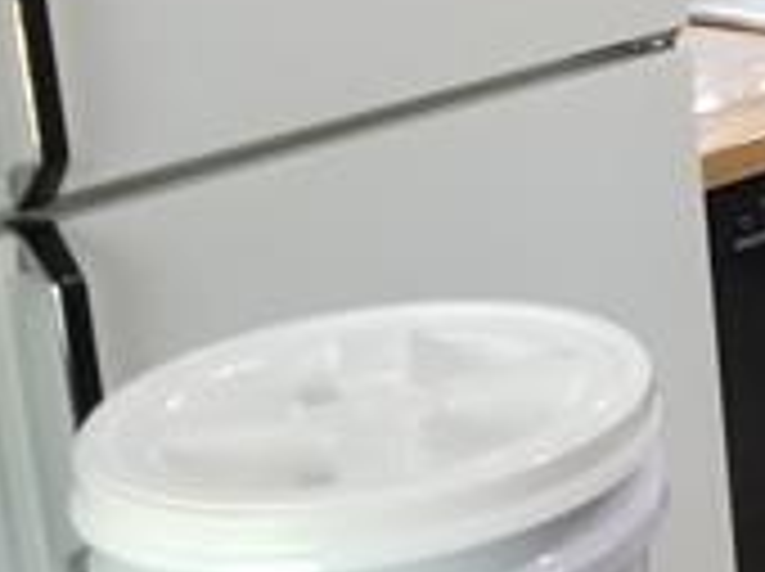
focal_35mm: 98
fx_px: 2163
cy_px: 77
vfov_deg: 14.9
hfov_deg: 17.8
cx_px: 1174
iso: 160
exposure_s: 1/60
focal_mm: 4.25
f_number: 1.7
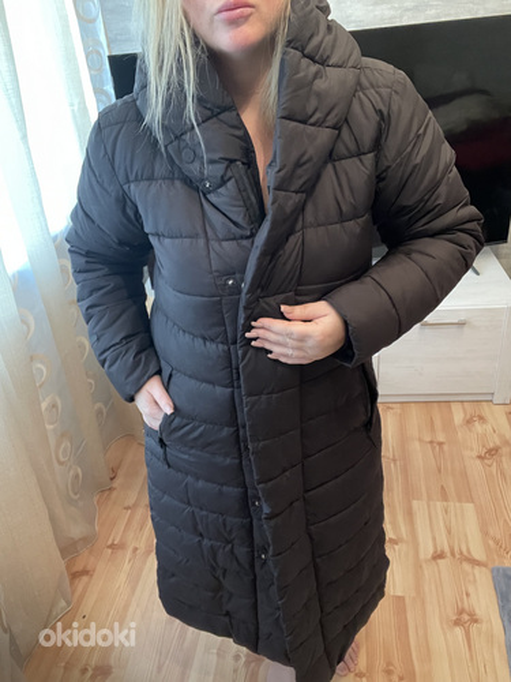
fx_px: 590
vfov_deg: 60.0
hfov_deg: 46.8
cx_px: 256
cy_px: 341
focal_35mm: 30
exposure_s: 1/20
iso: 640
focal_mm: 2.71
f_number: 2.2
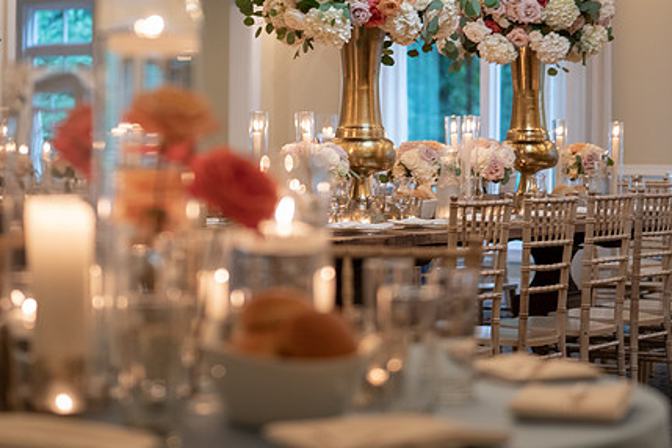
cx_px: 261
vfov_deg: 13.7
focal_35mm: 100
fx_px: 1867
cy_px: 154
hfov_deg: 20.4
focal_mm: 73
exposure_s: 1/100
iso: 2000
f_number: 2.8
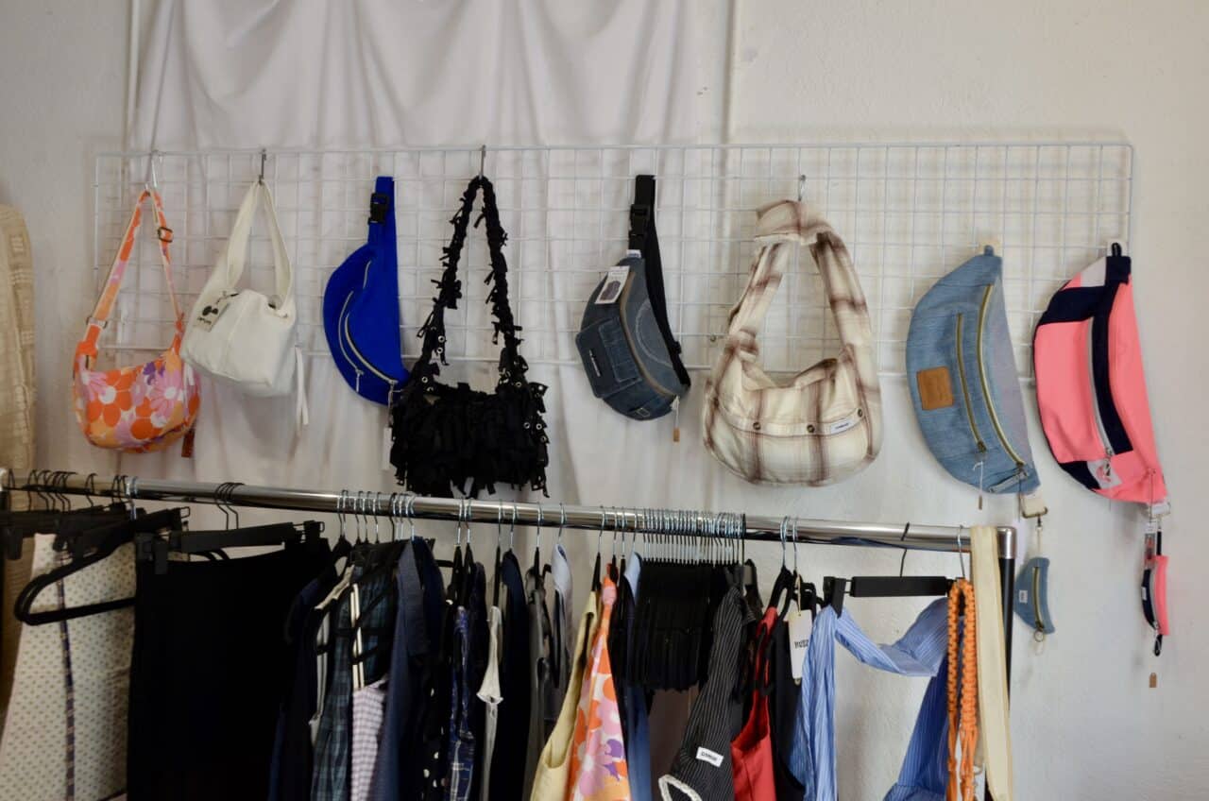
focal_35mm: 38
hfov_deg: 51.4
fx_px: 1257
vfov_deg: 35.3
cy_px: 400
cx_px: 604
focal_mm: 25
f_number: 9
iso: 400
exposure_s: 1/30
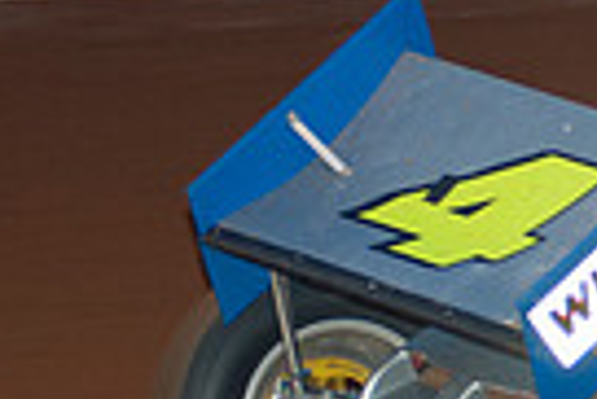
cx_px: 1216
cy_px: -9
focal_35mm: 609
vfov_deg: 2.3
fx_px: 10110
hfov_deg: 3.4
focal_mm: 95
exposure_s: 1/250
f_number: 3.2
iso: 250
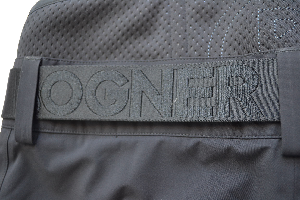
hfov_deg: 53.1
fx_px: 300
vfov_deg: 36.9
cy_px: 100
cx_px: 150
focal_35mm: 36
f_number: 4
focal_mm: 24
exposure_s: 1/60
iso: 1000
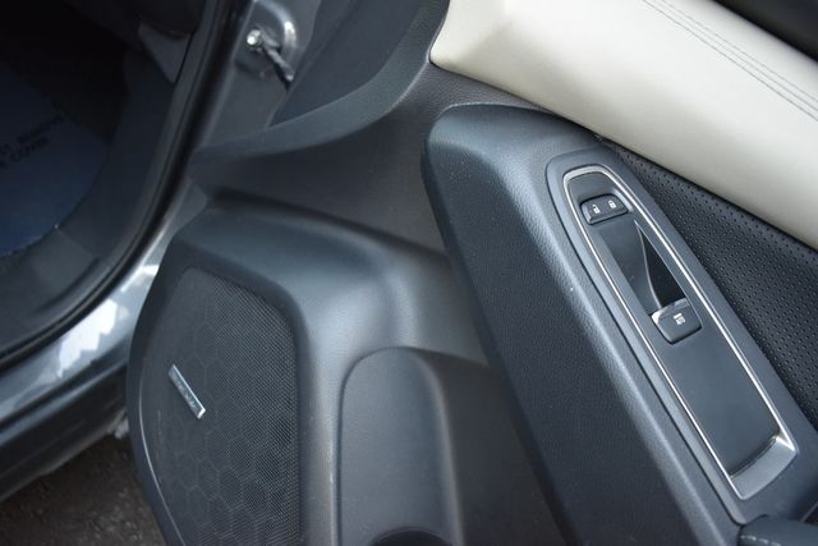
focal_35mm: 30
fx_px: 682
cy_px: 273
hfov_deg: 61.9
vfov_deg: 43.6
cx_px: 409
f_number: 3.5
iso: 800
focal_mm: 20
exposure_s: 1/125
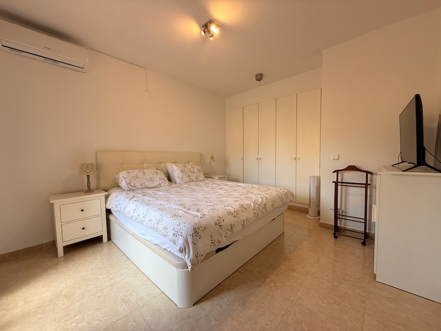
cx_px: 220
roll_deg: +1.0
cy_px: 166
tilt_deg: -2.3
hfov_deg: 102.1
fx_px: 178
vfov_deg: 85.7
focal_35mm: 14
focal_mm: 2.22
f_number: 2.2
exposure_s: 1/100
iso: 80
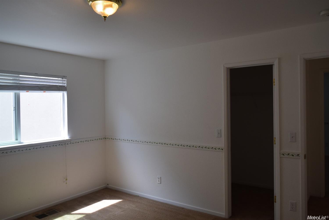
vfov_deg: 47.9
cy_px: 110
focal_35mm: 27
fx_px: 247
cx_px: 164
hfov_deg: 67.4
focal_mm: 18
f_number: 6.3
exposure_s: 1/160
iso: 400
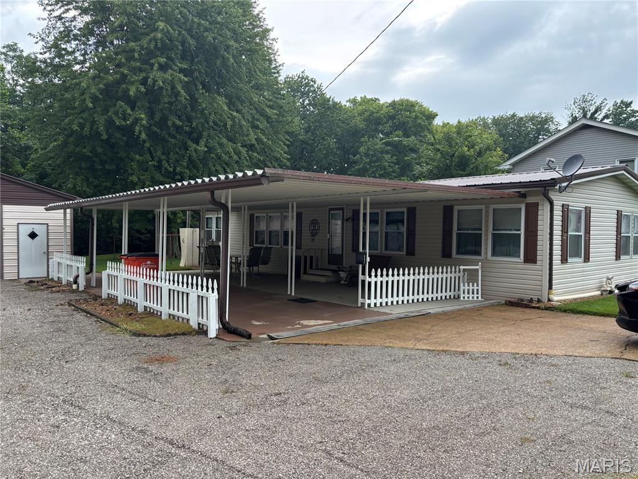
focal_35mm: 26
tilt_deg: -1.9
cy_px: 240
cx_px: 319
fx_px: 479
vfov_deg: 53.1
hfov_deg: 67.3
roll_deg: -0.2
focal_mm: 5.96
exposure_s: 1/121
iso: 100
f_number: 1.6
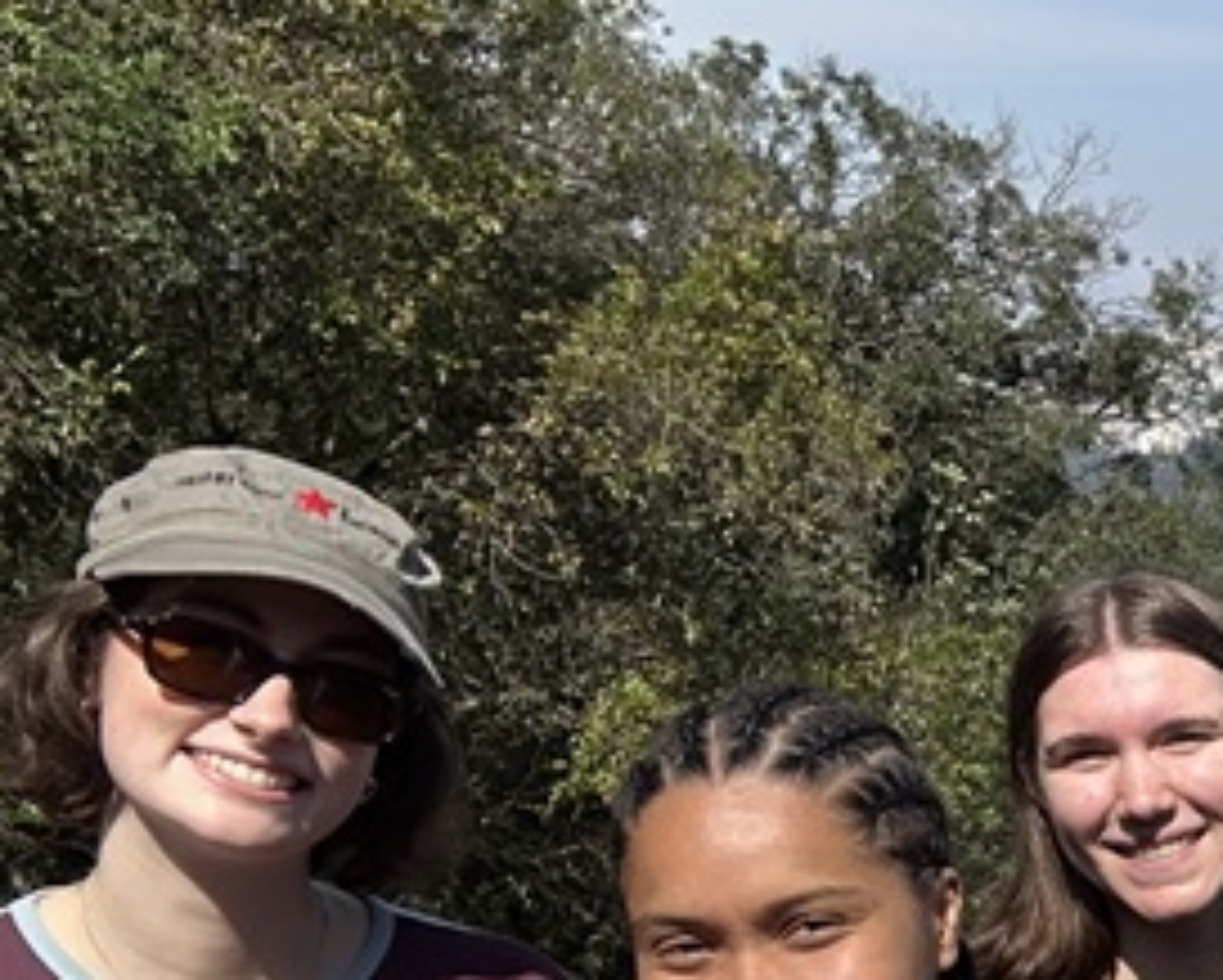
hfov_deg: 23.8
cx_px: 1740
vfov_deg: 22.1
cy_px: 1038
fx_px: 2391
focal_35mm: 66
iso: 25
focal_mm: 2.69
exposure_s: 1/1739
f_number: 1.9
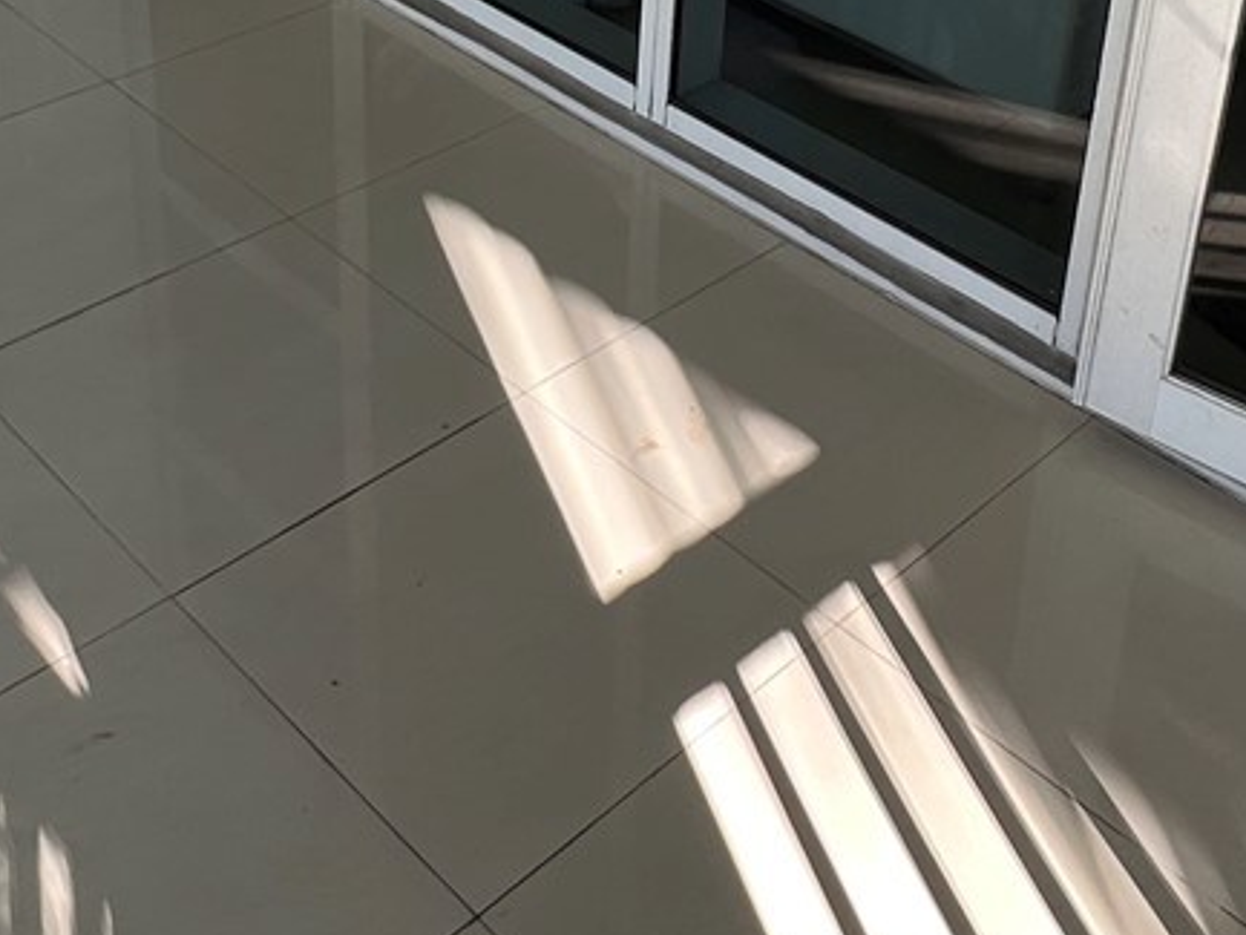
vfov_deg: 27.0
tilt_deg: -20.0
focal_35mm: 48
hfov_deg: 39.6
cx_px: 636
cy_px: -173
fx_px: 1728
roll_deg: -3.9
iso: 32
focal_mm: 1.57
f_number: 1.8
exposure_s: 1/134
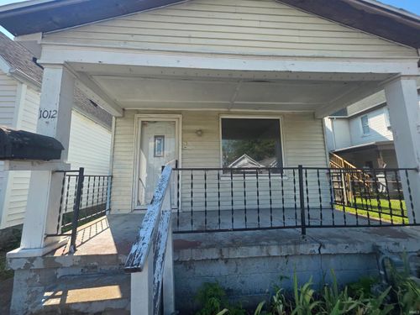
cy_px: 158
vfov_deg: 89.9
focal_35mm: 13
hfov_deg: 106.2
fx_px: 158
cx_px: 210
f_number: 1.9
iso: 40
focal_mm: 2.2
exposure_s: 1/857
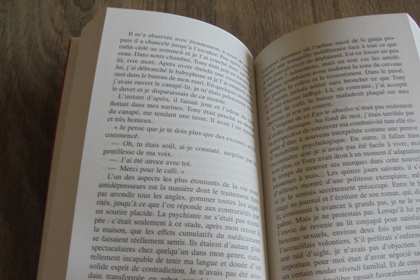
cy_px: 183
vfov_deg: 36.6
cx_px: 231
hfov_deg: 53.0
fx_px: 420
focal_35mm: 36
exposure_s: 1/30
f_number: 3.5
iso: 250
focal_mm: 4.6
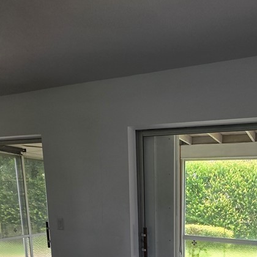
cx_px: 201
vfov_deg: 51.0
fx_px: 235
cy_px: 229
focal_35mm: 28
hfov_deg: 53.9
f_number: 1.9
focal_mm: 2.2
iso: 25
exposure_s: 1/120
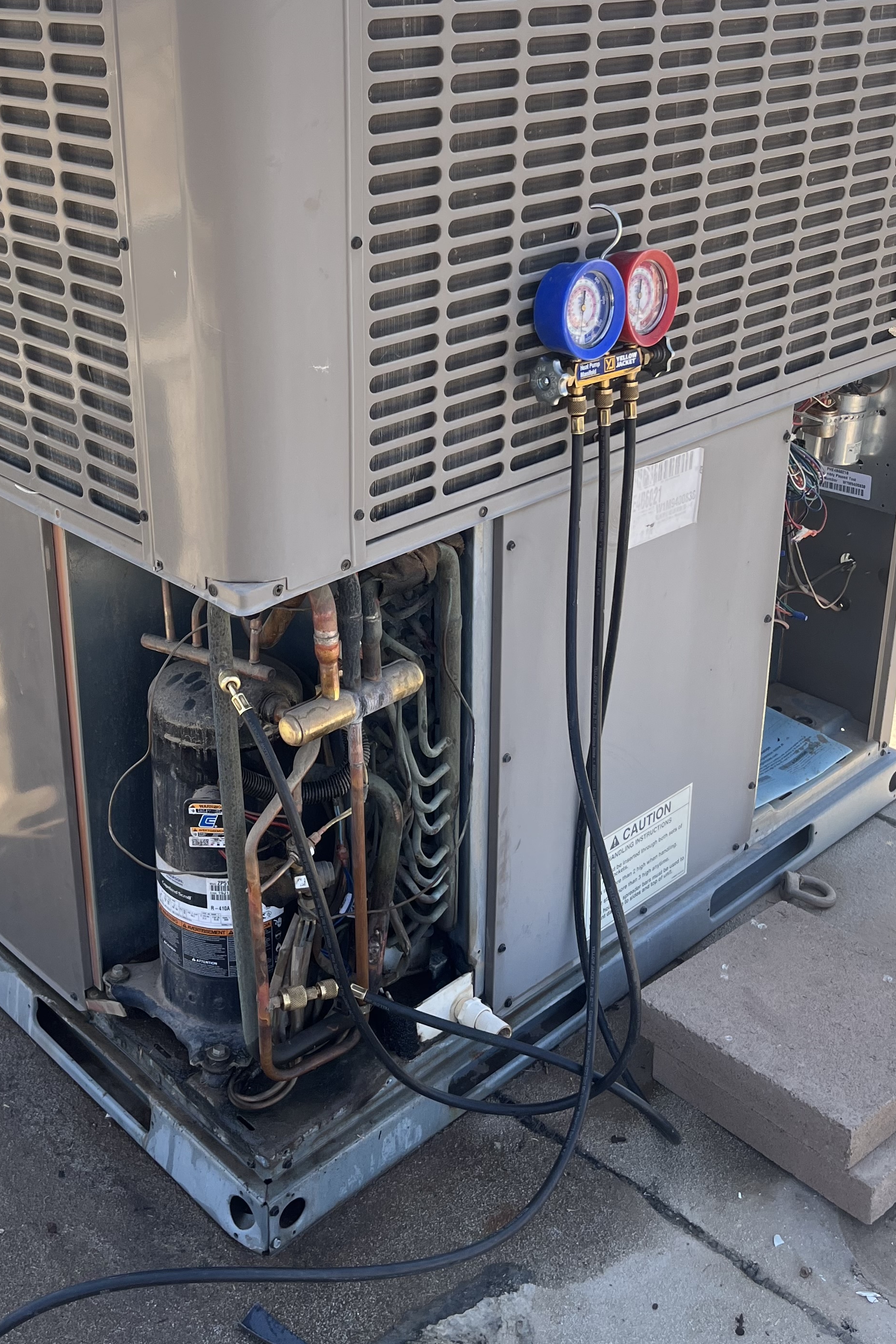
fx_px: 1456
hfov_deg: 34.0
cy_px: 514
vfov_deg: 49.1
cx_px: 324
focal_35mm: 39
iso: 50
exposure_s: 1/751
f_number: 1.6
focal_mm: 5.1
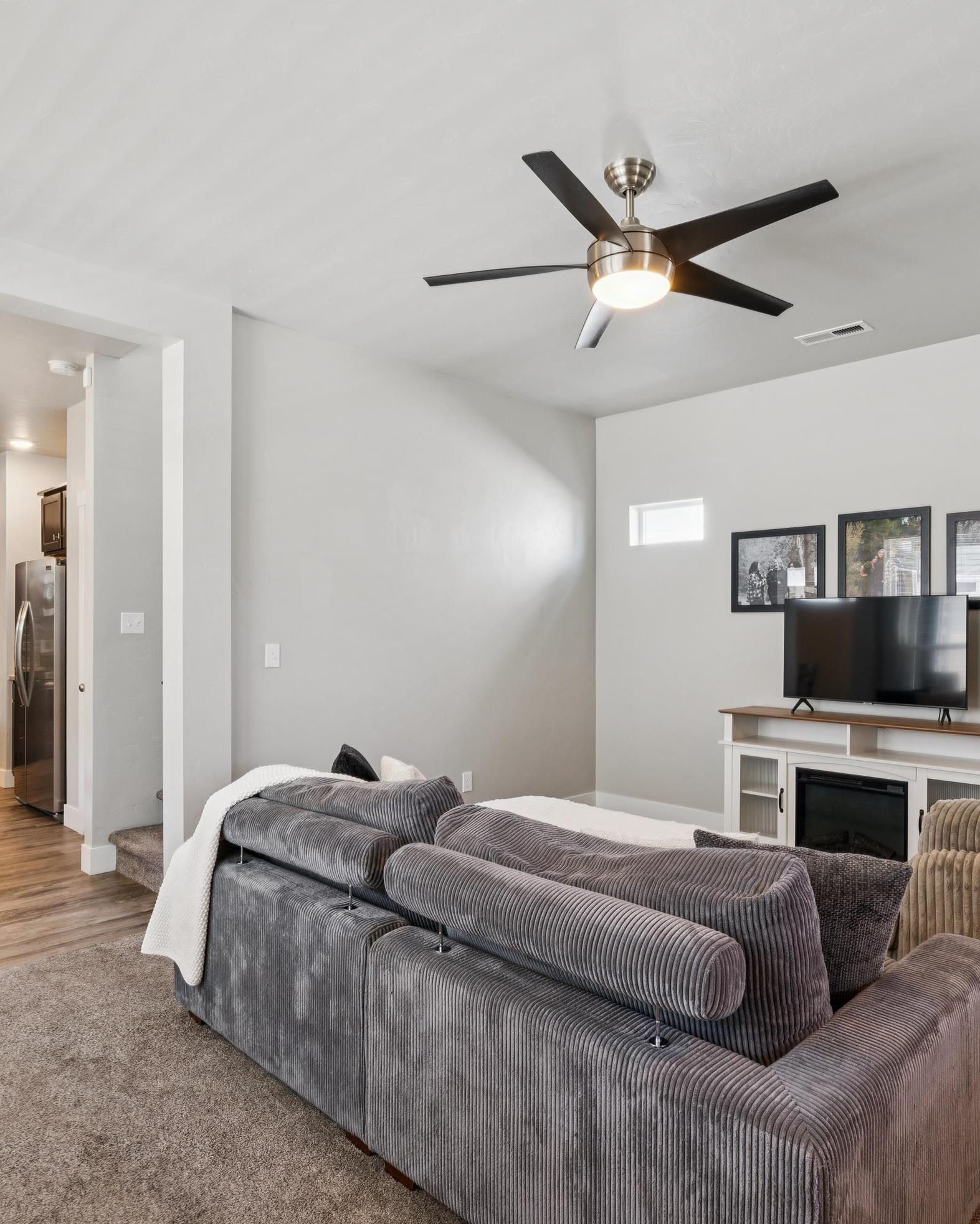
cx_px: 567
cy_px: 626
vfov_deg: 73.9
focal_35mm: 22
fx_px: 814
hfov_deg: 61.8
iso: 400
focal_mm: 15.3
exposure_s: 1/5
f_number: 13
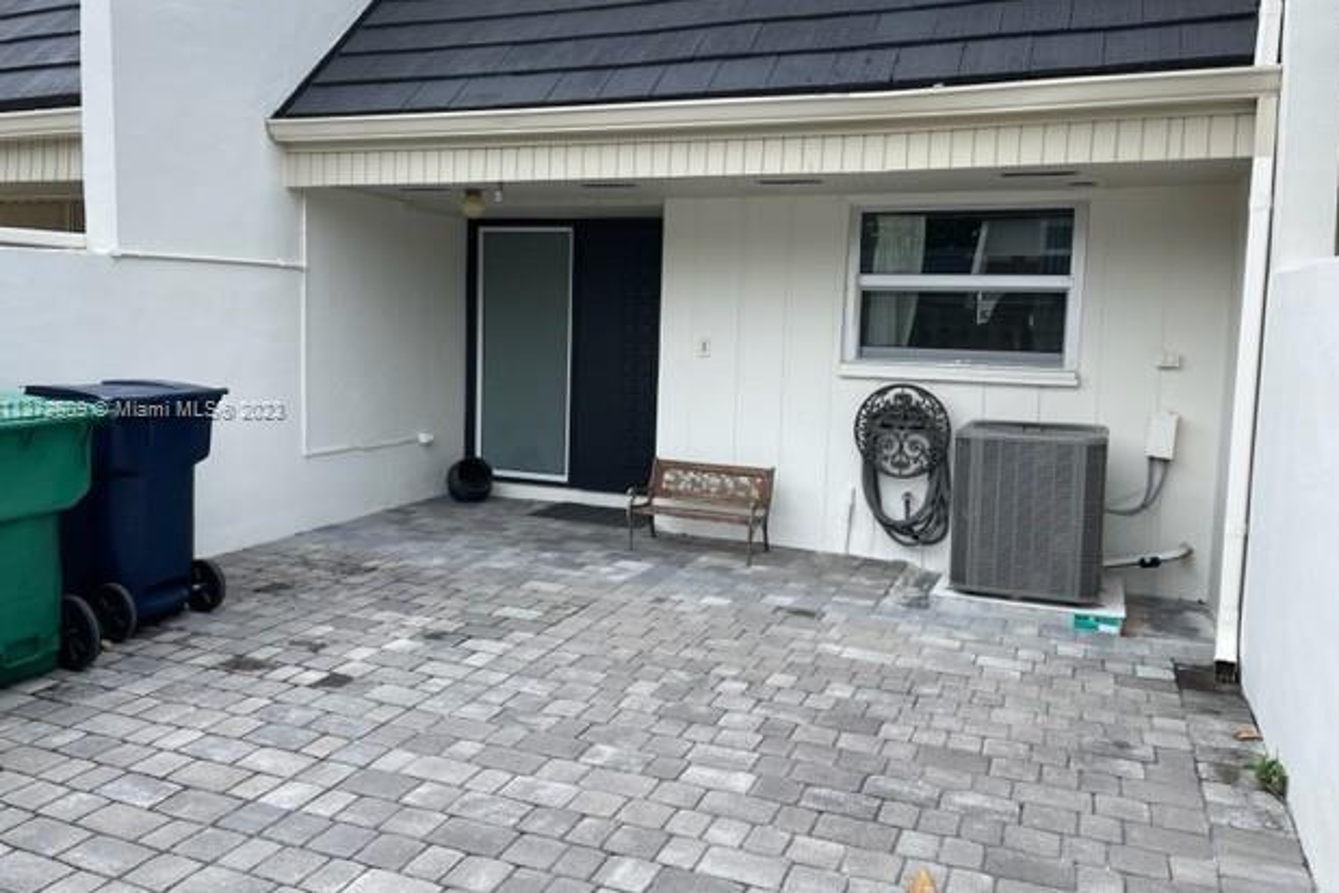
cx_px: 676
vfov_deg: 46.4
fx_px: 1041
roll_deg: -2.5
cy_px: 412
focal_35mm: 28
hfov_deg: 65.5
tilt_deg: -7.1
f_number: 1.6
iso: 32
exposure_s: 1/938
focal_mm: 5.1
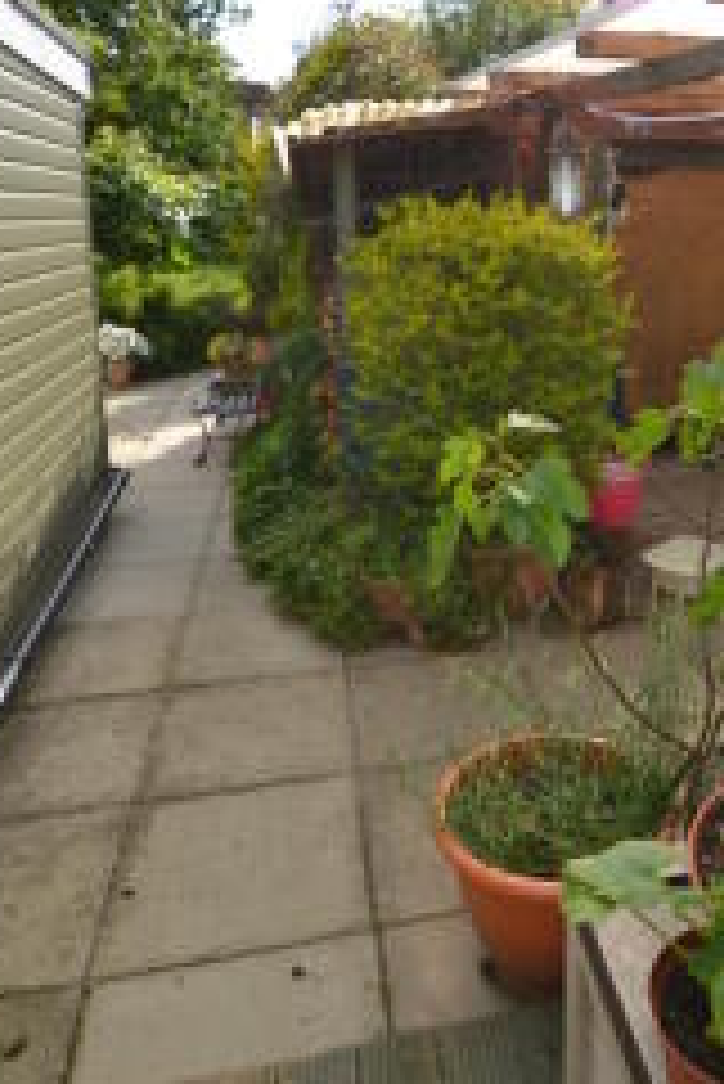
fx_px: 901
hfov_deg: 42.8
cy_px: 304
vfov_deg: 59.5
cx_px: 515
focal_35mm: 30
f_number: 8
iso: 100
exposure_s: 1/200
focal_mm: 11
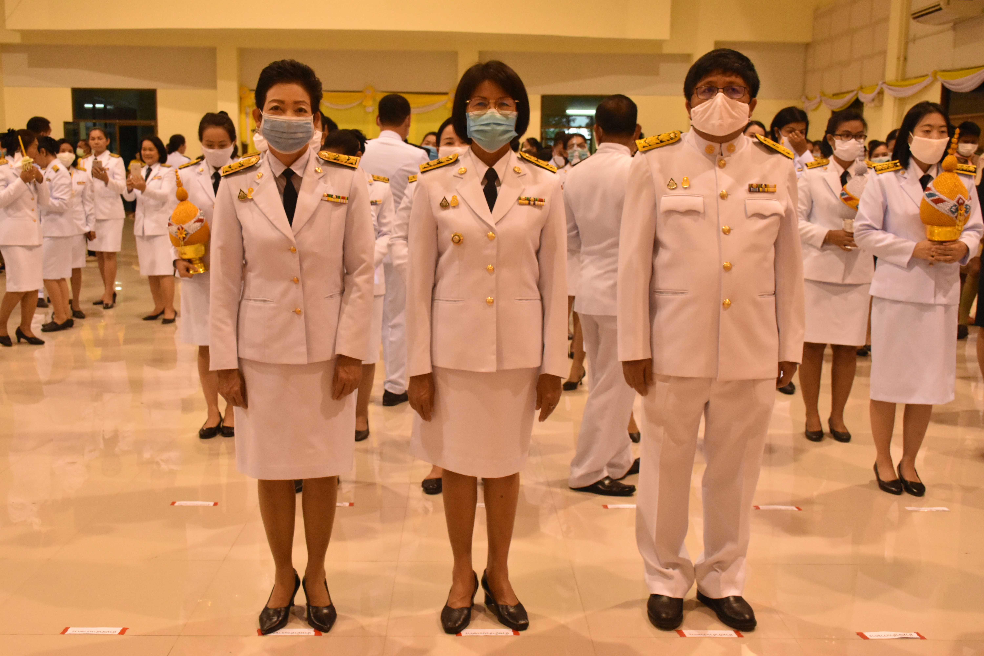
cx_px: 492
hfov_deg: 49.6
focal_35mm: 39
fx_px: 1066
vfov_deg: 34.2
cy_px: 328
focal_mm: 26
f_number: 5.6
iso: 4000
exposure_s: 1/125
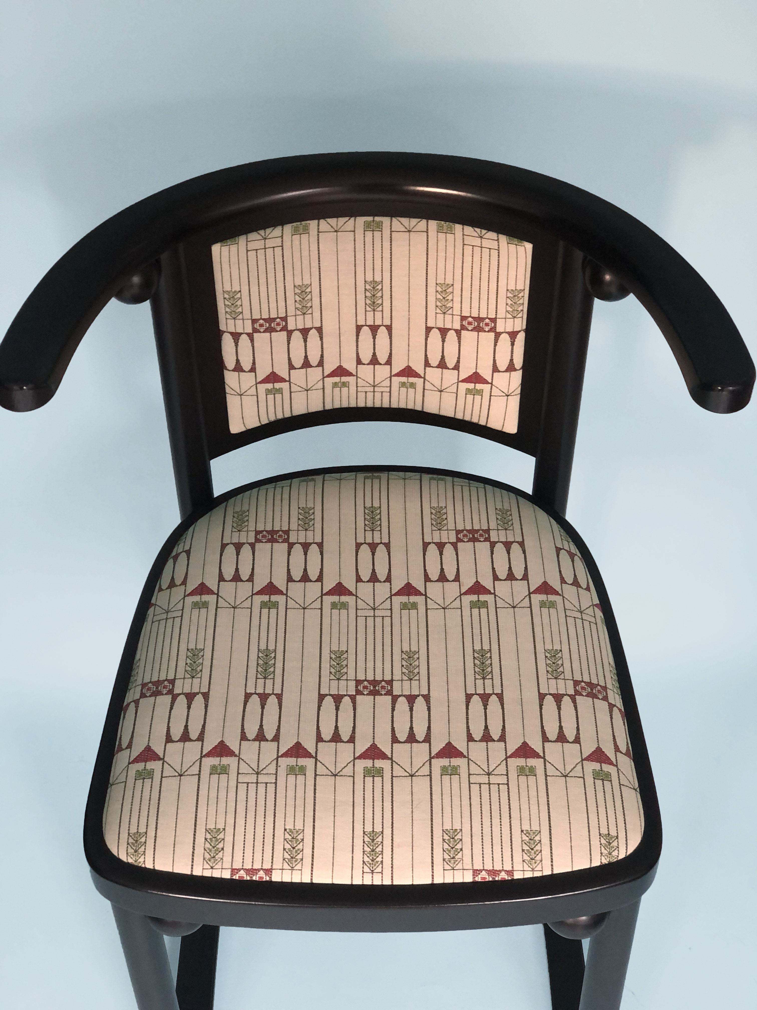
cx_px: 378
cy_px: 505
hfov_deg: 28.0
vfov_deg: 36.8
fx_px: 1516
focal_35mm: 52
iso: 160
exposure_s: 1/17
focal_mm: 6
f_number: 2.4
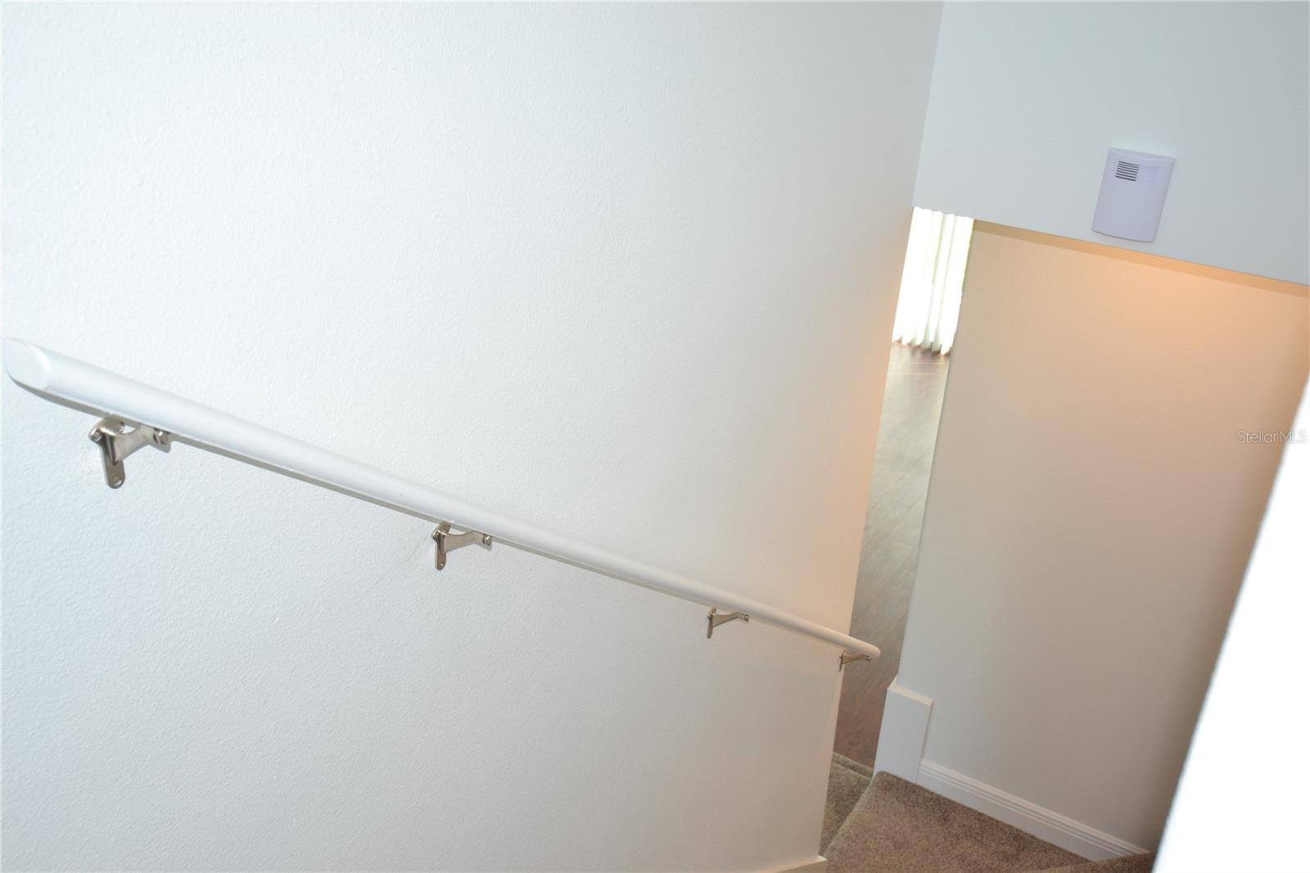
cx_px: 655
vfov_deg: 40.0
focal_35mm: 33
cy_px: 436
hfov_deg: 57.2
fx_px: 1201
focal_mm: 22
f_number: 4.5
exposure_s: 1/60
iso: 400
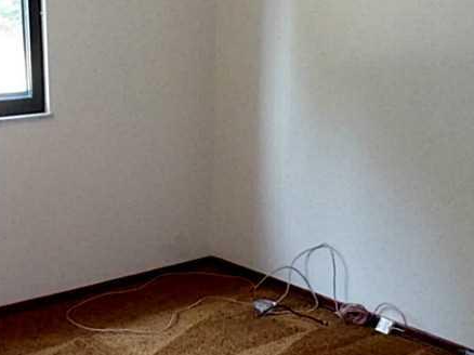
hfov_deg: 35.5
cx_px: 128
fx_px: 725
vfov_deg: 27.5
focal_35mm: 53
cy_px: 202
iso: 640
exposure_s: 1/30
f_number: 3.3
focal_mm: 4.1
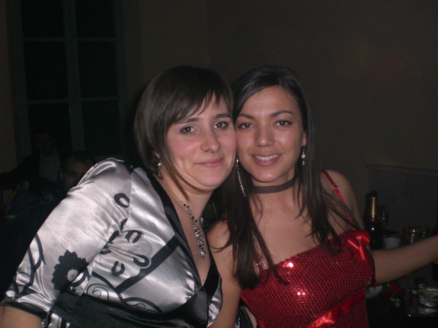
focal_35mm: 38
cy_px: 164
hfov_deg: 49.0
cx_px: 219
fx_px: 481
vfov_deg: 37.7
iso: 200
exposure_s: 1/60
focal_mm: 6.3
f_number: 3.1
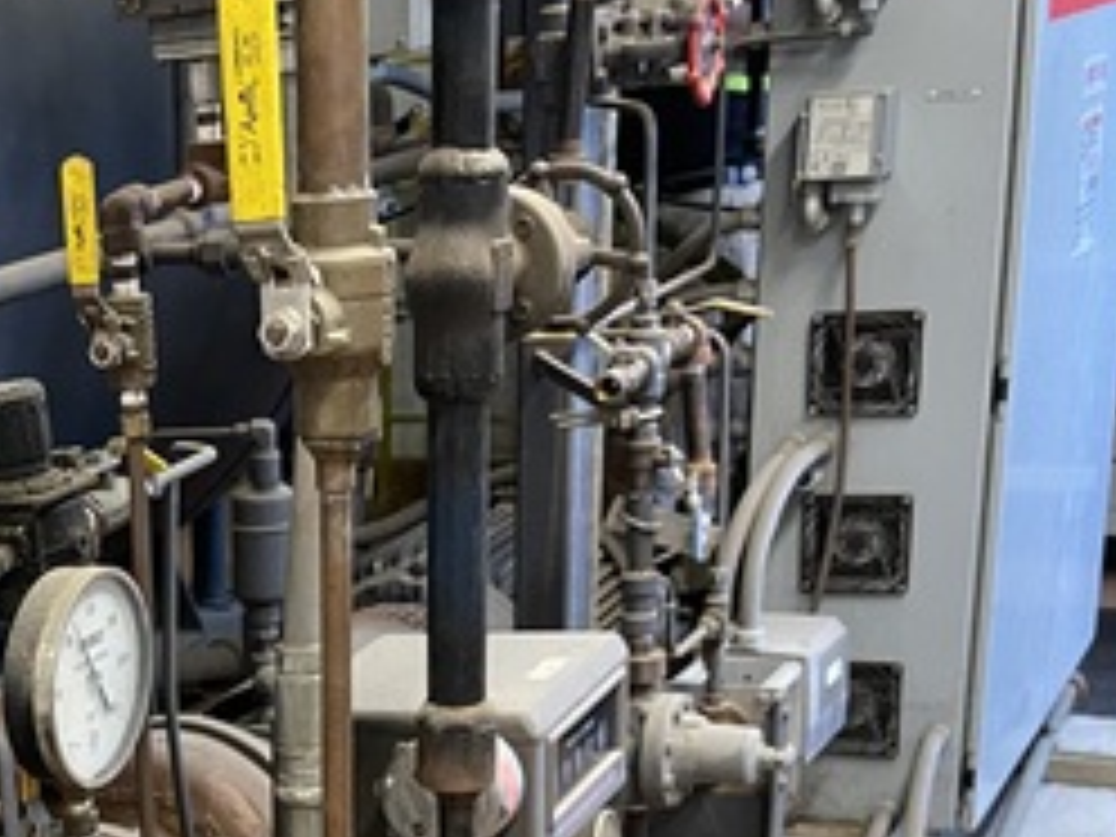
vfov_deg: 21.1
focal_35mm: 67
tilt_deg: -21.6
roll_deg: +6.1
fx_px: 2160
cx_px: -148
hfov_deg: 26.4
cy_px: 868
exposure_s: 1/60
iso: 320
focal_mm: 5.1
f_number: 1.6
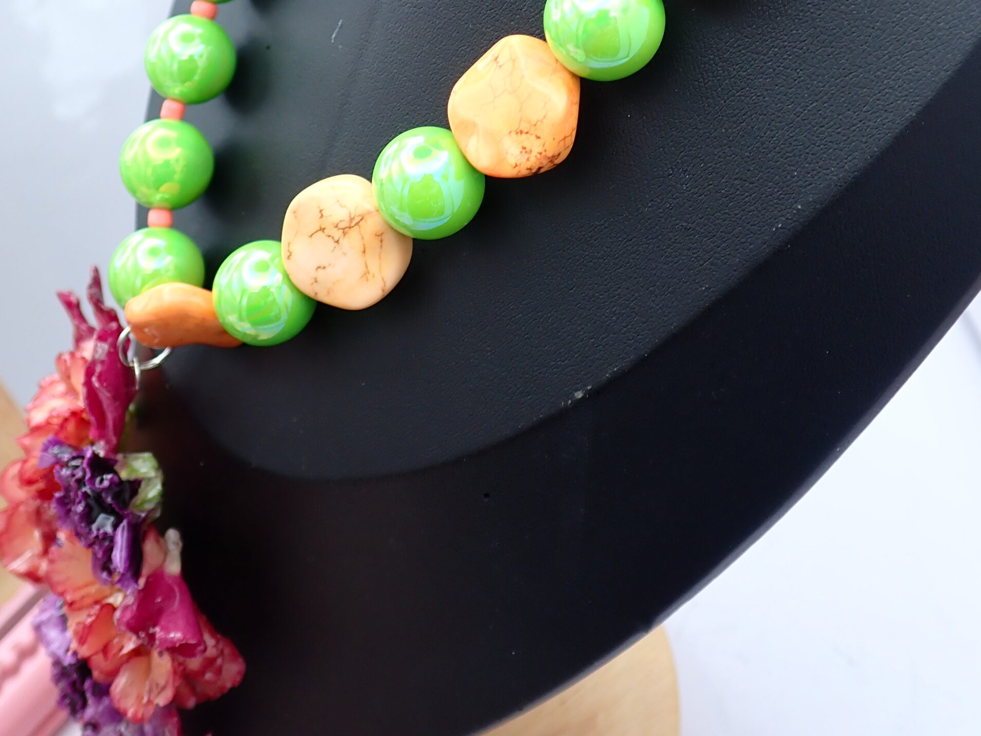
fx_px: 1219
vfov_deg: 32.1
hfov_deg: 43.8
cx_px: 494
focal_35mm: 43
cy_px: 89
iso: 125
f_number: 2.4
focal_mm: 5.79
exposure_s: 1/60
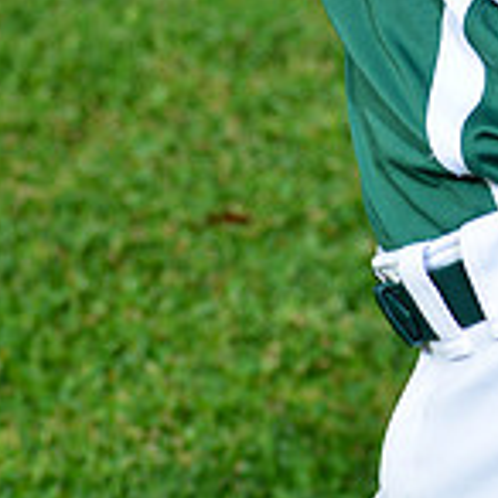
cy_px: -362
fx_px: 6869
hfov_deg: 4.1
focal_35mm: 422
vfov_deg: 4.1
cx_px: 578
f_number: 10
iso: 200
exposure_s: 1/200
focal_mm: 125
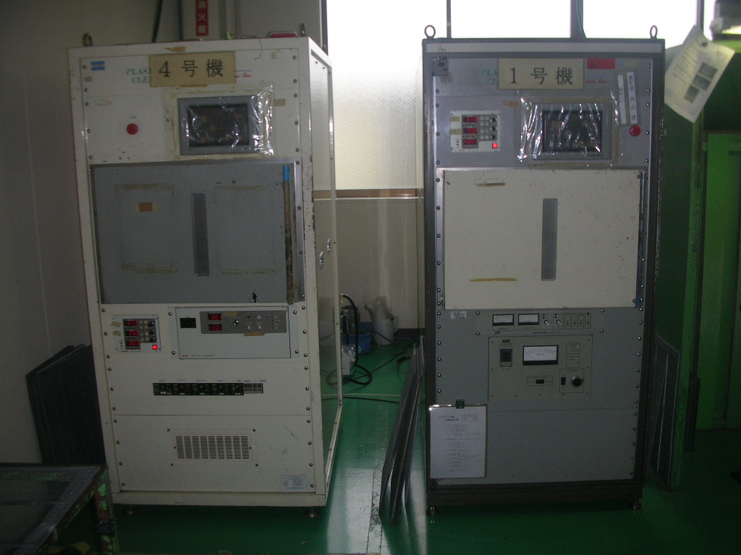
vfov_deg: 40.7
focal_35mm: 35
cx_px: 370
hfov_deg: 52.6
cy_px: 278
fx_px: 749
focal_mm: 5.8
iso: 50
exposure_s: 1/60.1
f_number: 3
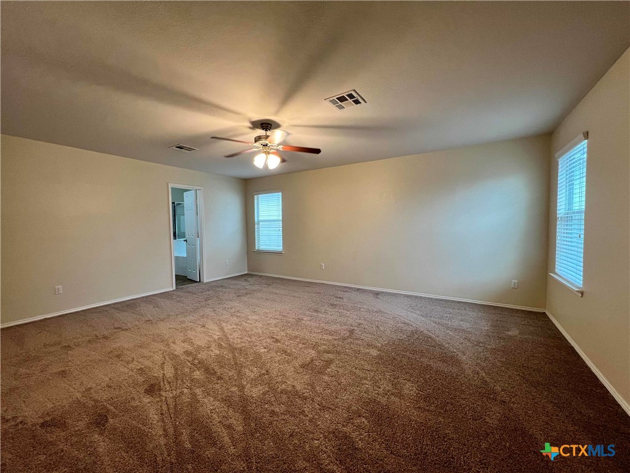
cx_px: 315
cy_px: 236
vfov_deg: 89.9
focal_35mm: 13
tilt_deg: -3.2
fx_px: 237
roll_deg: +0.6
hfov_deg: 106.2
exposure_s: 1/60
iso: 160
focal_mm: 1.57
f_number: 1.8
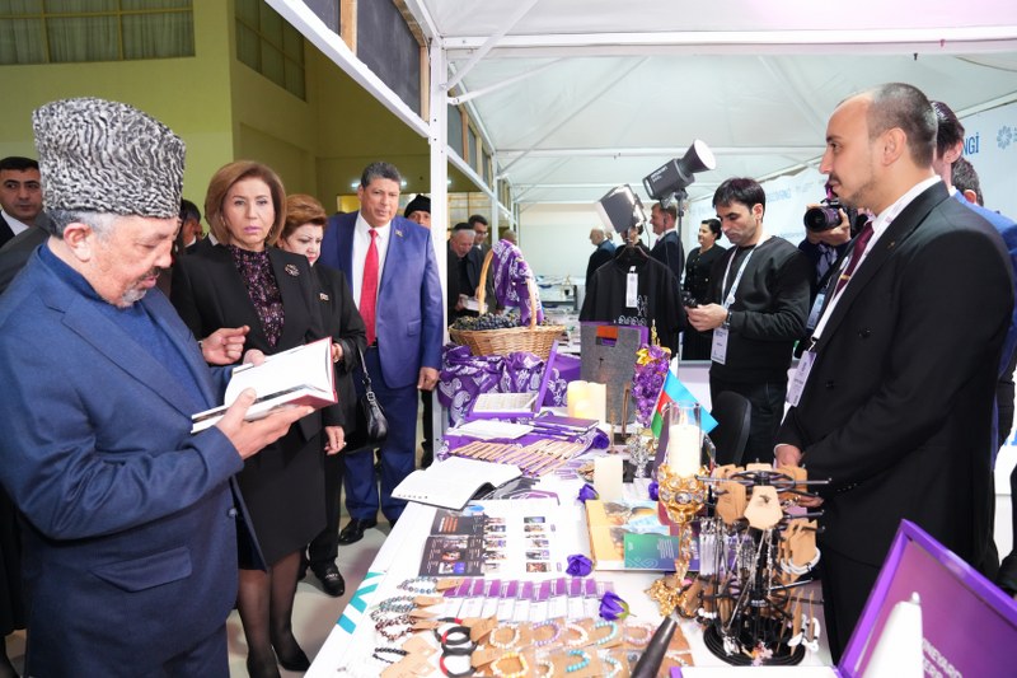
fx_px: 678
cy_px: 339
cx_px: 508
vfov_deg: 53.1
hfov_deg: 73.8
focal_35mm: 24
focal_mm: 24
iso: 4000
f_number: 4.5
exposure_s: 1/200
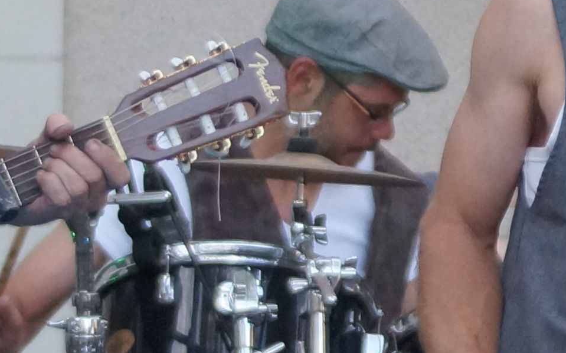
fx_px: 9047
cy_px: 39
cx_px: 1077
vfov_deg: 2.2
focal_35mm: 587
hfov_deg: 3.6
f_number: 4.5
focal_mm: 75
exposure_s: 1/160
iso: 1000
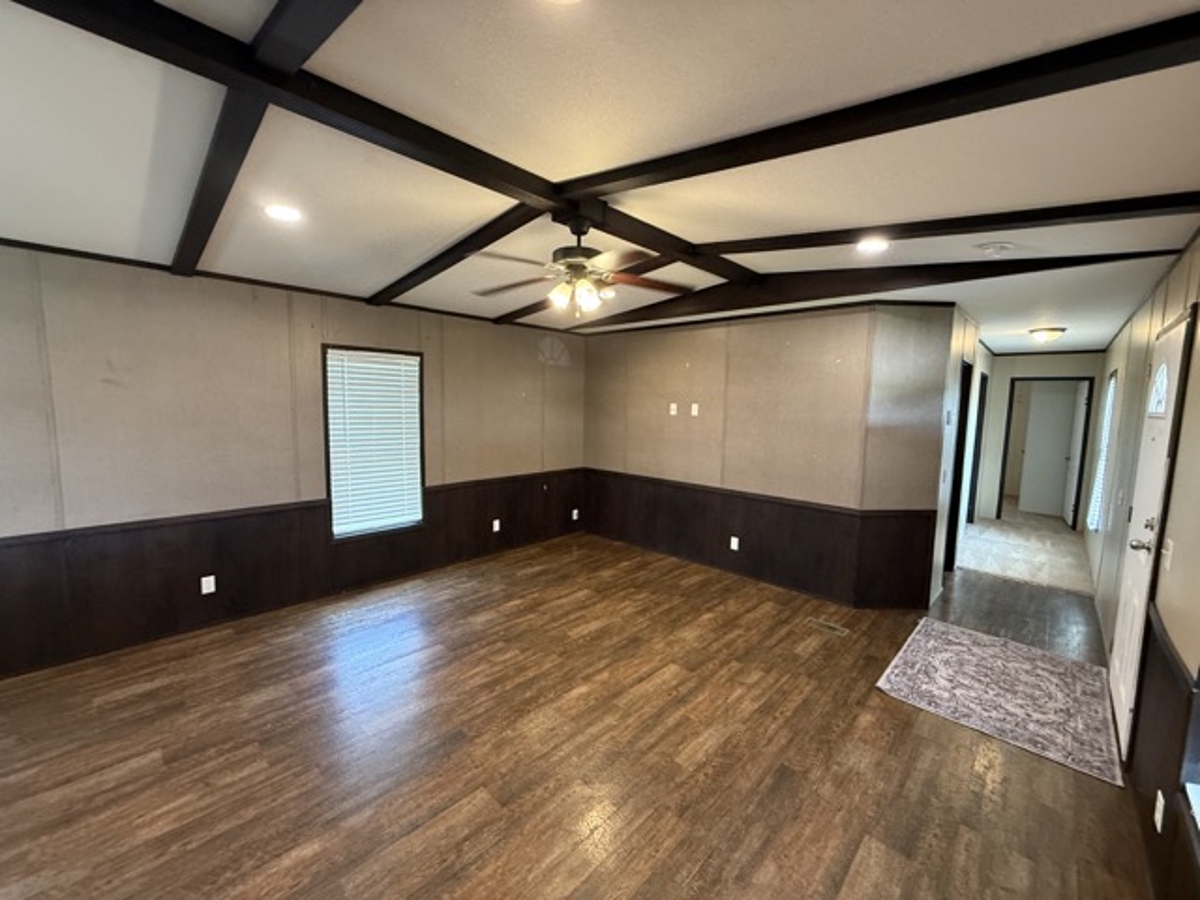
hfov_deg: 102.1
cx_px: 600
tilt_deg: -4.7
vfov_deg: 85.7
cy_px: 450
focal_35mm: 14
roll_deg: -0.9
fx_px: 485
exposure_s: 1/60
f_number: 2.2
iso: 500
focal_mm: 2.22
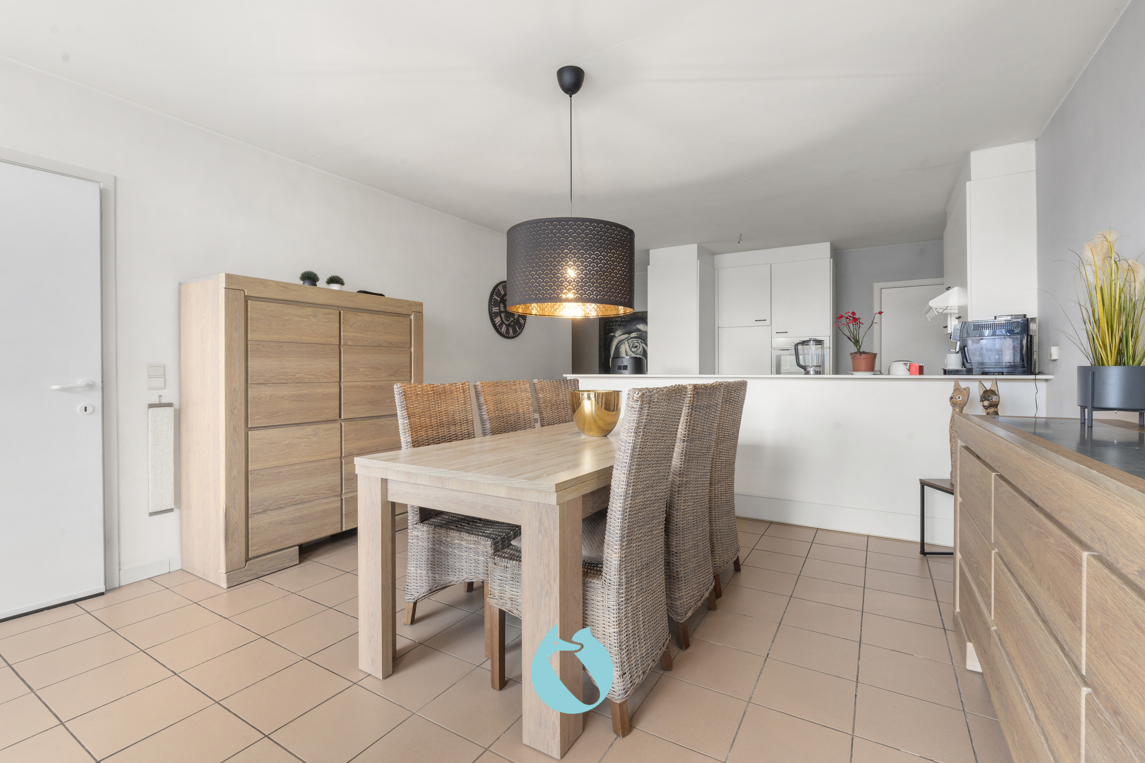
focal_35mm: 16
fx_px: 509
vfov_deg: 73.7
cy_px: 382
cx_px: 572
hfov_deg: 96.7
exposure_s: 1.6
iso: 200
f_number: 11
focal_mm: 16
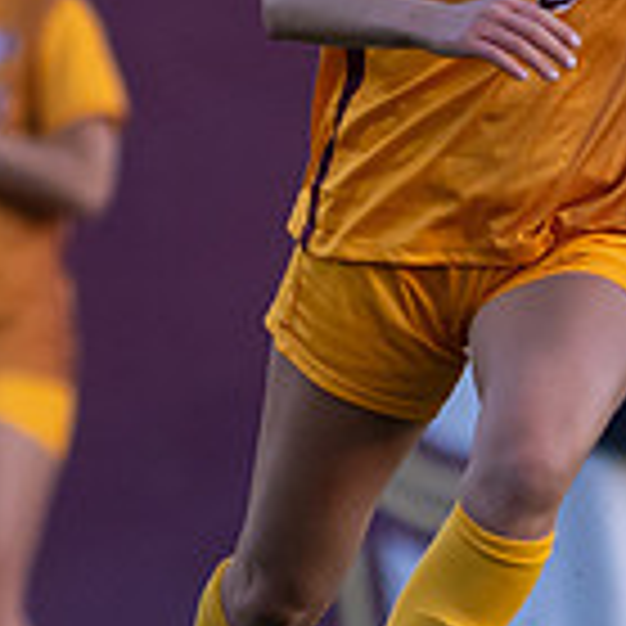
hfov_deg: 0.8
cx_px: 871
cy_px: 483
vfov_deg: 0.8
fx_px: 46751
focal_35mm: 2285
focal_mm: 300
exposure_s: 1/1600
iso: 900
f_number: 2.8
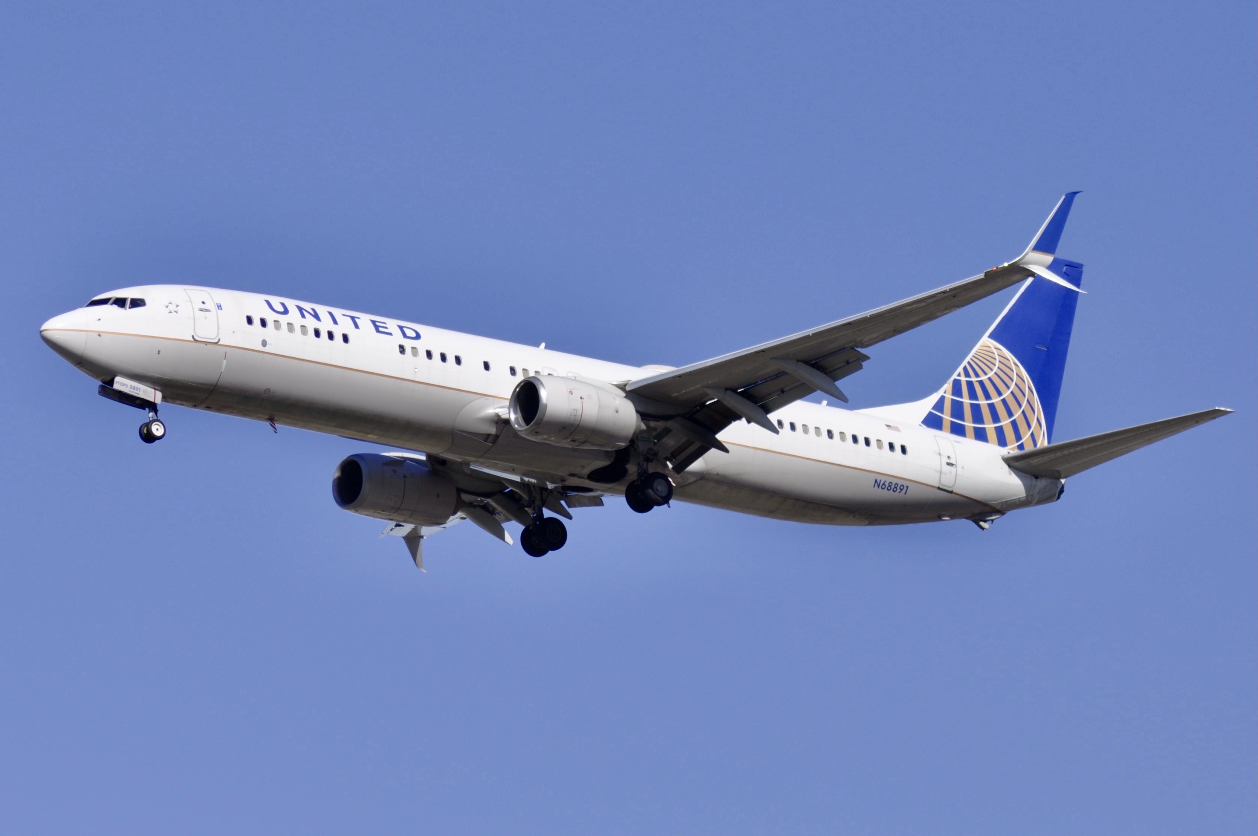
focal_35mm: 255
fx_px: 8900
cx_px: 629
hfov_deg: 8.1
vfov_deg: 5.4
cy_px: 418
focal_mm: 170
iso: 200
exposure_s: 1/1600
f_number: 6.3
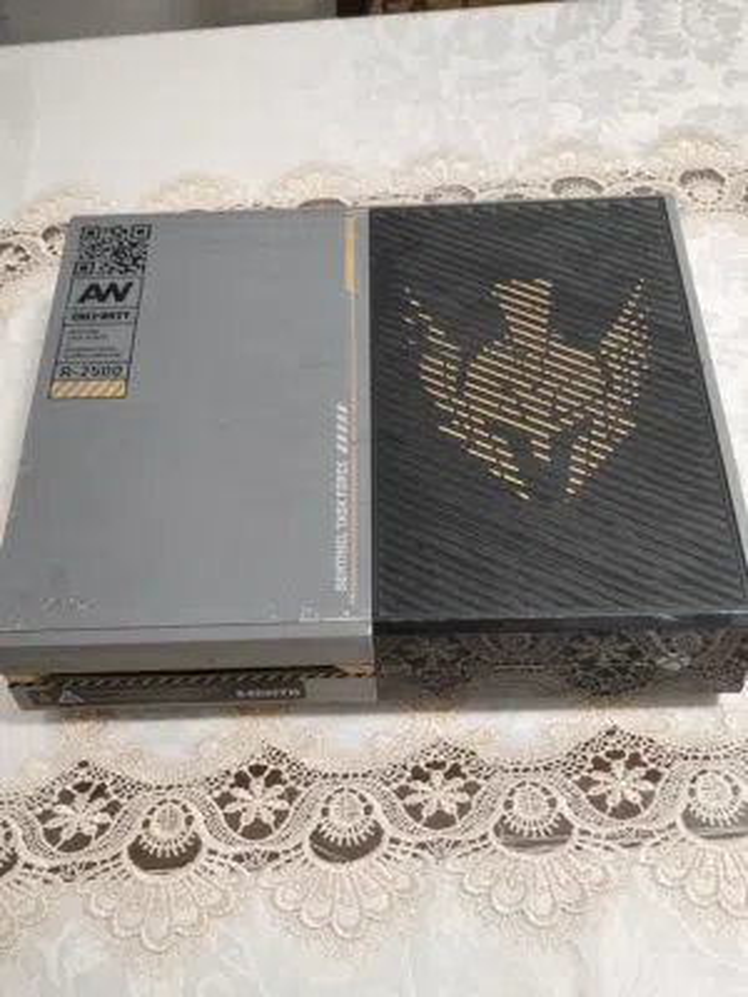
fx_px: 1210
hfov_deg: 34.3
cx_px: 374
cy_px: 498
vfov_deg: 44.8
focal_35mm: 42
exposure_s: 1/30
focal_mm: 4.75
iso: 625
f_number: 1.8
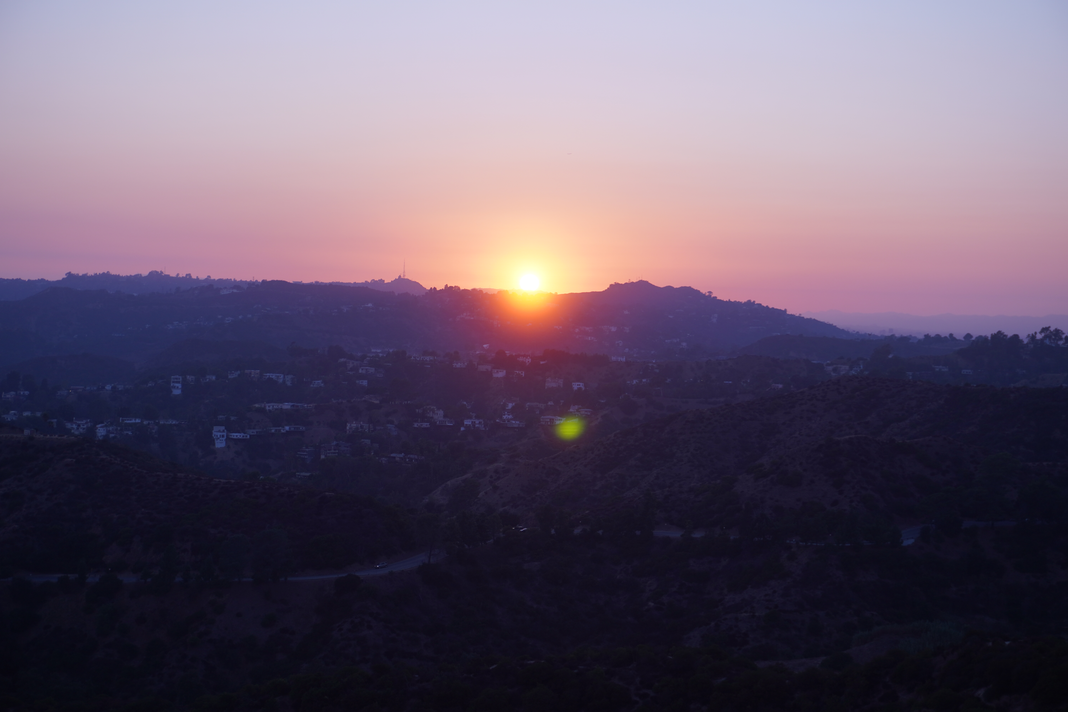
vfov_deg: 22.1
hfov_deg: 32.6
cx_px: 534
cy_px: 356
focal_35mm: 62
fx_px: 1824
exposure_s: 1/125
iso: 100
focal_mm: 41
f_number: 5.6
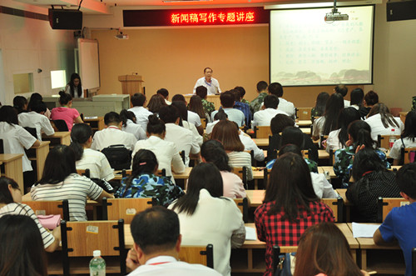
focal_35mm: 57
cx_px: 208
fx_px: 657
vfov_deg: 23.7
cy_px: 138
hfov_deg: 35.1
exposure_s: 1/20
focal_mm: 38
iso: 800
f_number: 4.5
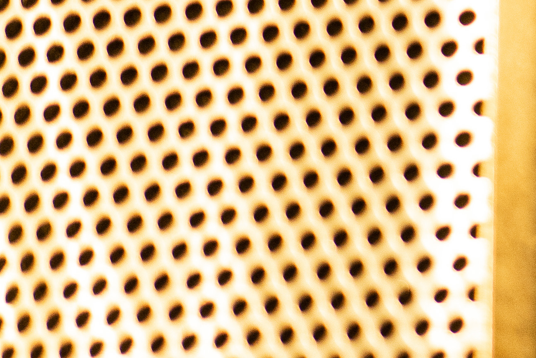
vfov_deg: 5.6
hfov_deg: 8.2
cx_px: 1053
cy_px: -281
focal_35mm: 240
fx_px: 3573
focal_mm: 50
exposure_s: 1/60
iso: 2000
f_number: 2
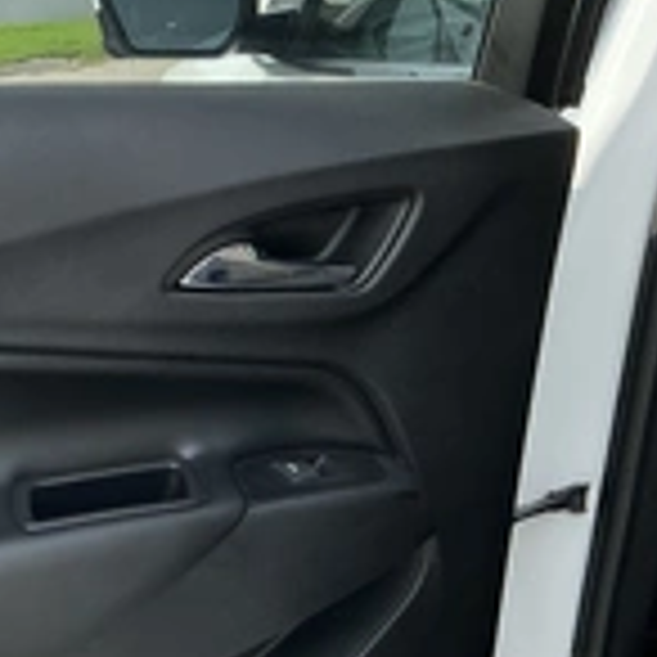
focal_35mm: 68
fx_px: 1460
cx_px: -184
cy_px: 572
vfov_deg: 24.7
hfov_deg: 22.8
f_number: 1.8
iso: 25
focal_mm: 3
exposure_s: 1/442
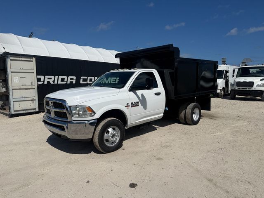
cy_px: 99
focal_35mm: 24
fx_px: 183
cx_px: 132
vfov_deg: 56.8
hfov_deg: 71.6
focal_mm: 6.76
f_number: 1.78
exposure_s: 1/14286
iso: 64
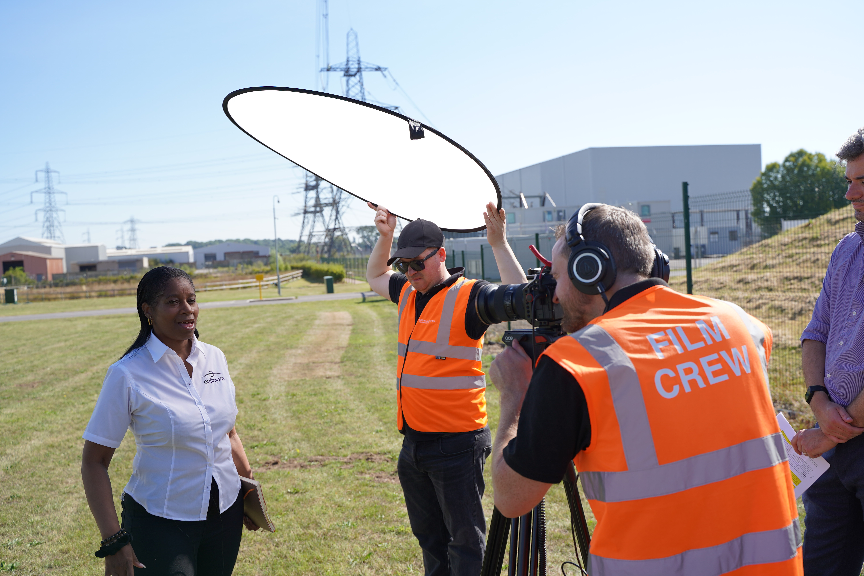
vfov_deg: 40.0
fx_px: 792
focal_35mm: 33
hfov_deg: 57.2
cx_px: 432
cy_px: 288
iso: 100
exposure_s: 1/400
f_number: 4.5
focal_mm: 33
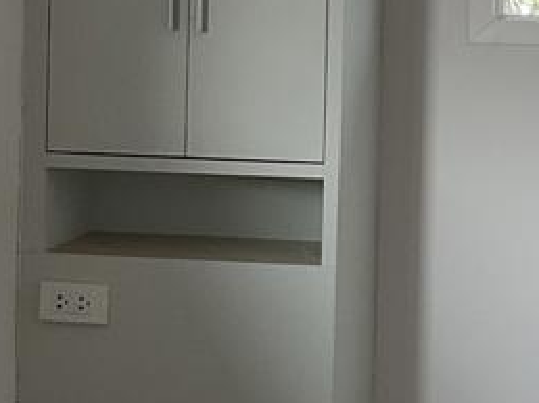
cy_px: -115
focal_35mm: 129
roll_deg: -1.5
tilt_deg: -2.0
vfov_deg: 11.2
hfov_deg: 14.4
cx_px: 783
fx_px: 2007
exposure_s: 1/120
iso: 25
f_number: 1.8
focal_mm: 3
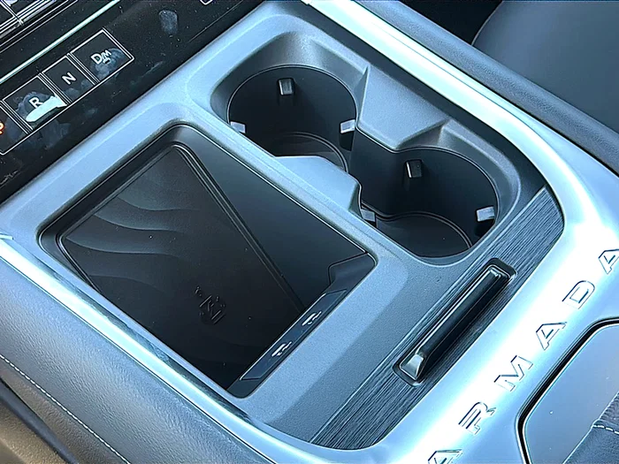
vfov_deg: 32.9
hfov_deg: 42.9
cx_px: 310
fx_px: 787
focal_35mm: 44
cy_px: 232
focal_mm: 6.86
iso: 125
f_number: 1.78
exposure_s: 1/121
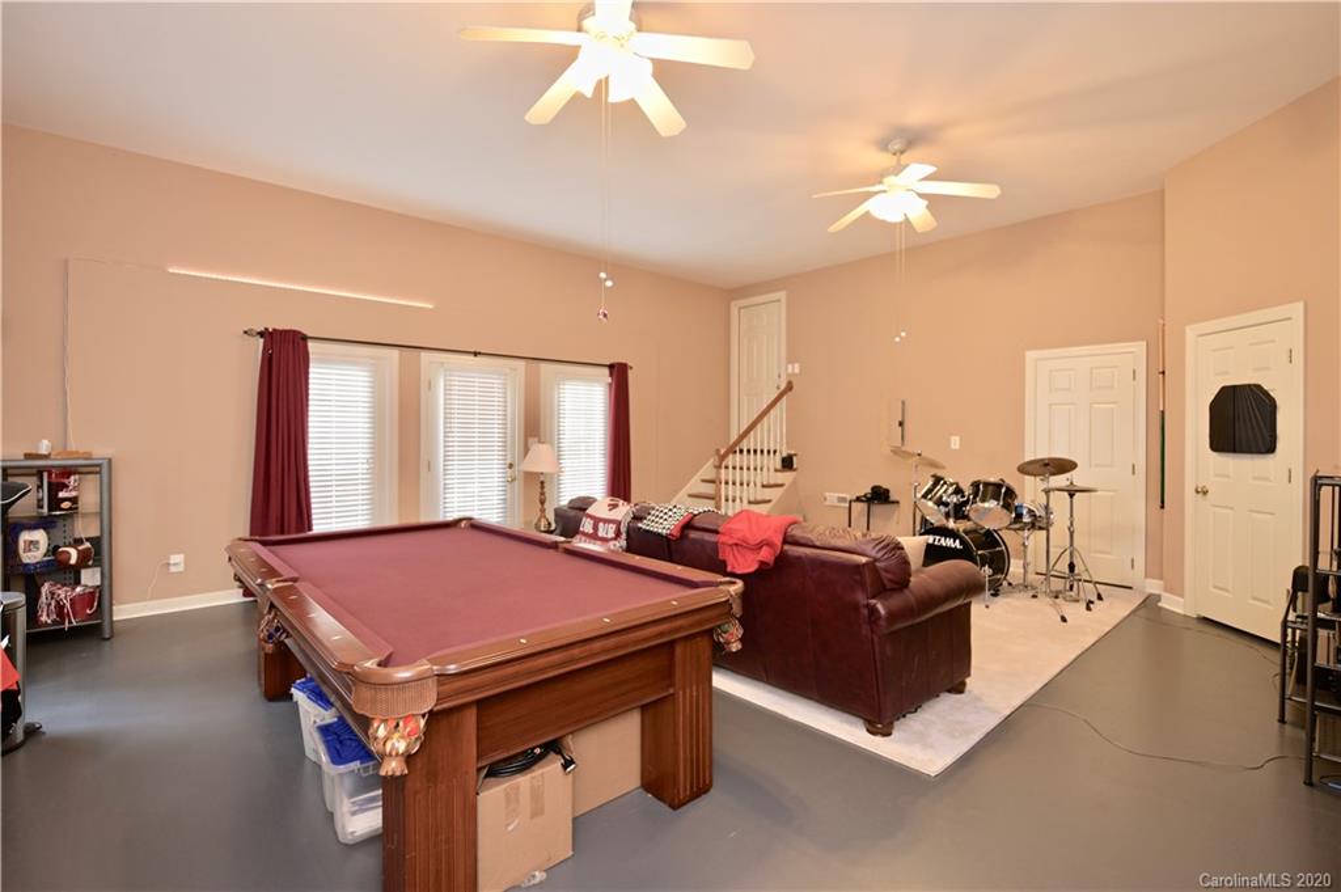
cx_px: 670
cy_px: 446
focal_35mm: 16
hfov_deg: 96.8
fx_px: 596
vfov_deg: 73.7
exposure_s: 1/60
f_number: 2.8
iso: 640
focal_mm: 16
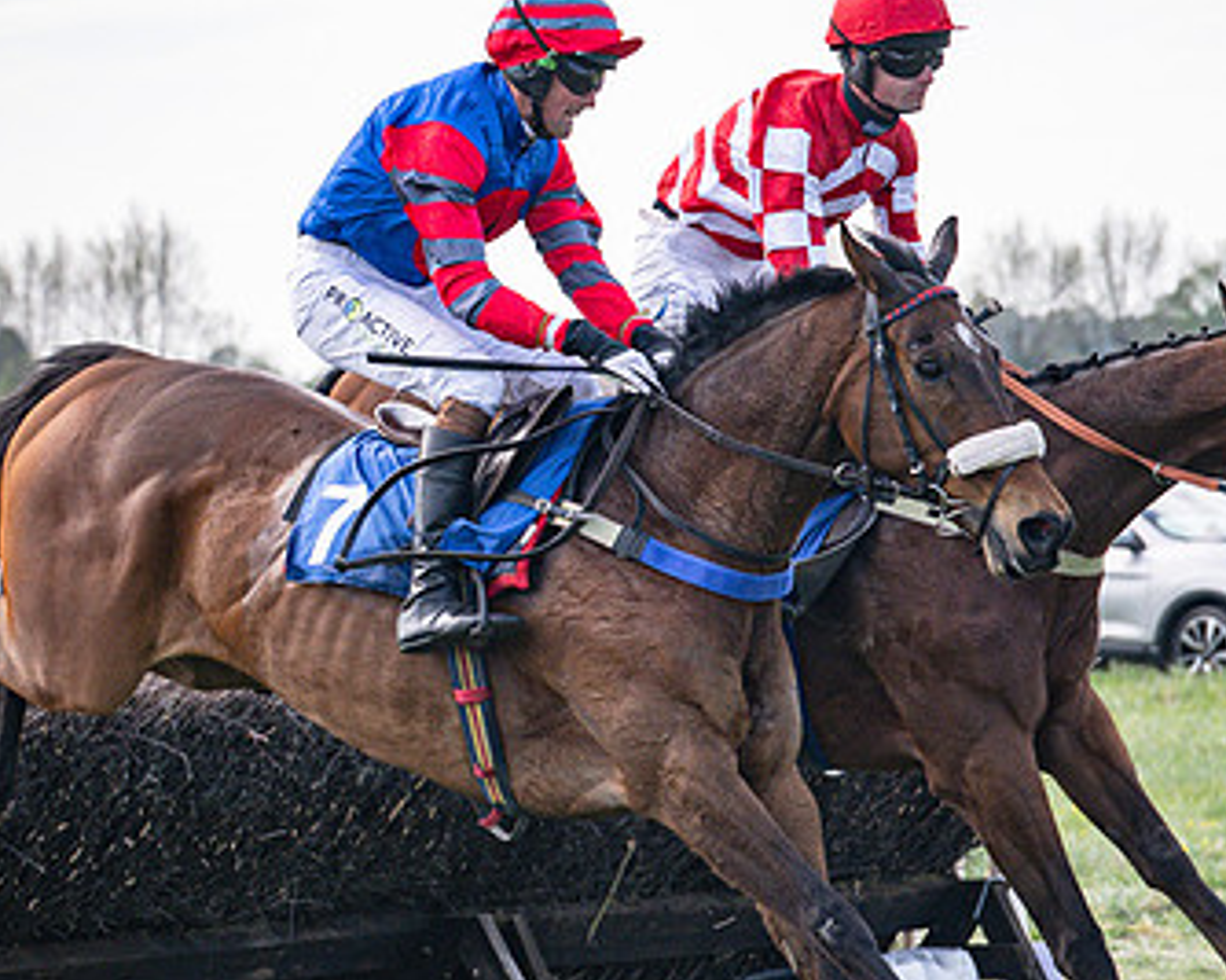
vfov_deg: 7.0
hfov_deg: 8.8
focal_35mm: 220
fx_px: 7980
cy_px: 542
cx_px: 846
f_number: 4
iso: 400
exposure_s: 1/2000
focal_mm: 70
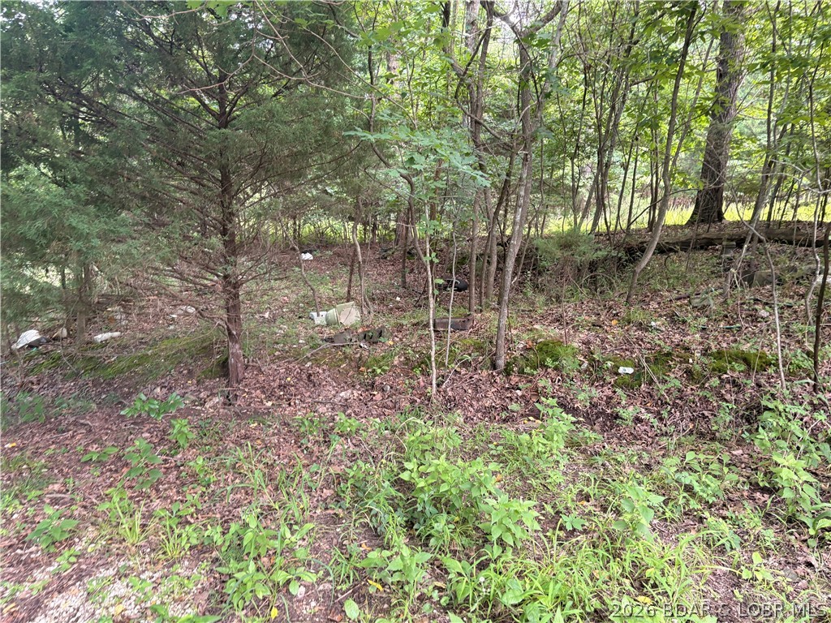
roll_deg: -3.1
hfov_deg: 67.3
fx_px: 624
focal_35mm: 26
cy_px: 312
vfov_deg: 53.1
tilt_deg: -10.4
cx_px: 416
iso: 125
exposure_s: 1/67
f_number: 1.6
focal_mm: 5.96
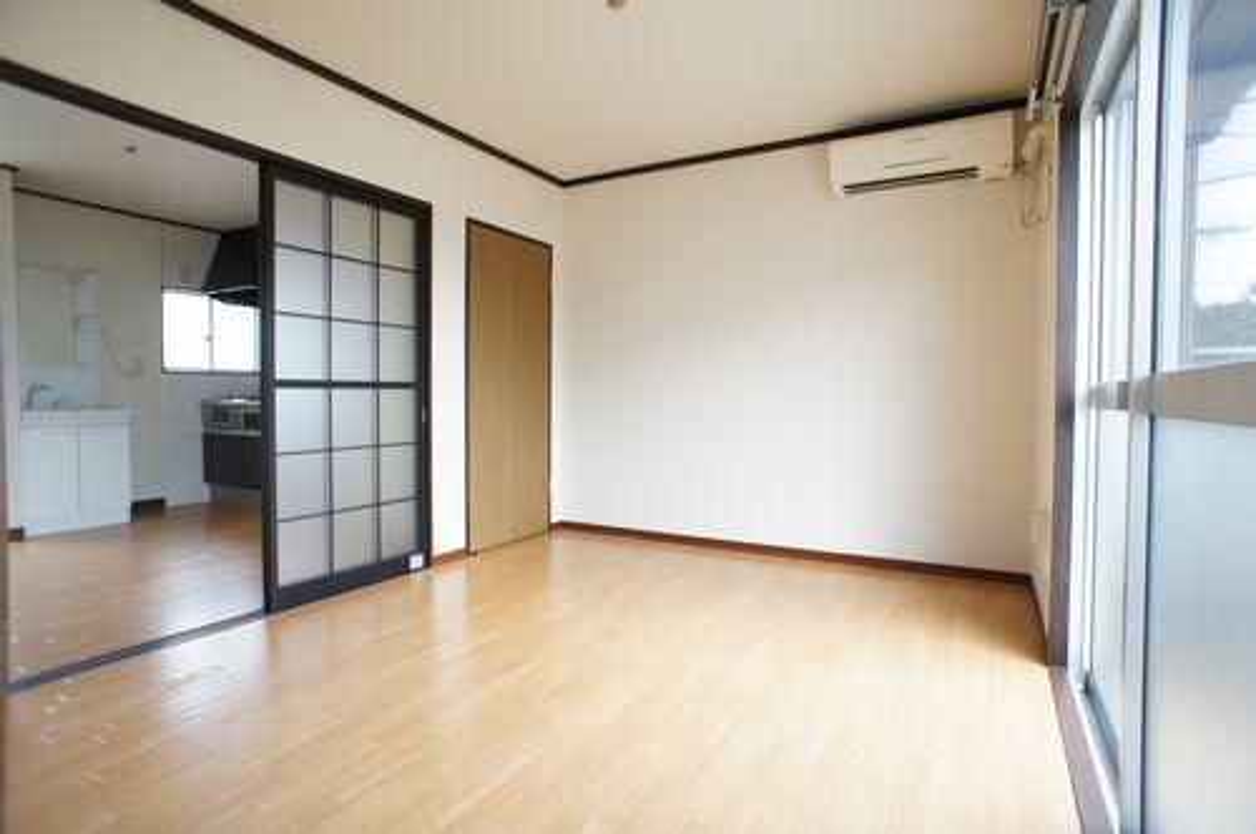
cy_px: 417
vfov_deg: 53.0
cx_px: 628
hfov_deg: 73.8
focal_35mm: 24
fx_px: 836
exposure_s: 1/50
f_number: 3.5
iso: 200
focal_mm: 16
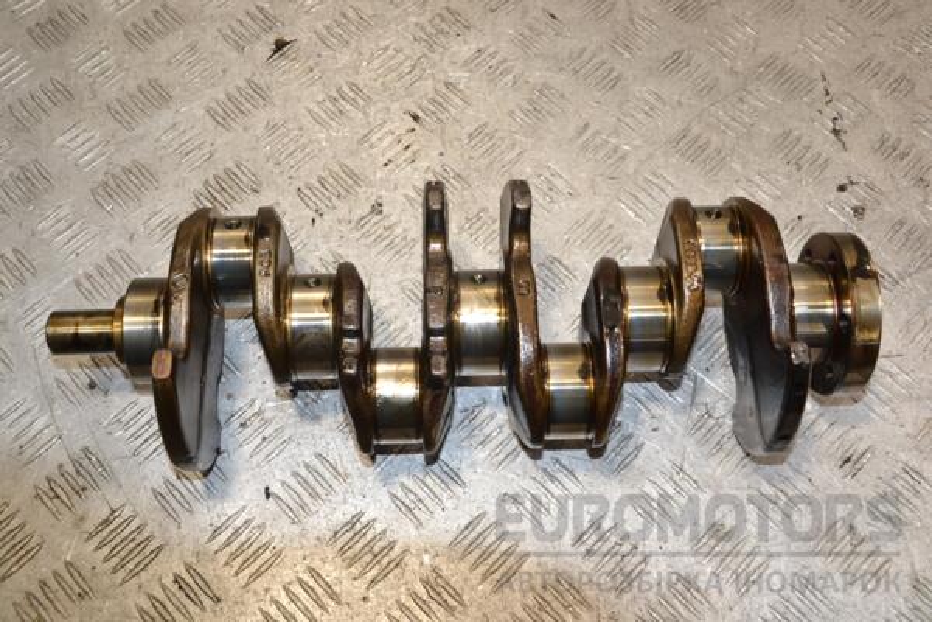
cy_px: 311
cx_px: 466
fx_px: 1087
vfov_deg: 31.9
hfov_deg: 46.4
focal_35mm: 42
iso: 800
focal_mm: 28
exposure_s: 1/200
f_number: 8
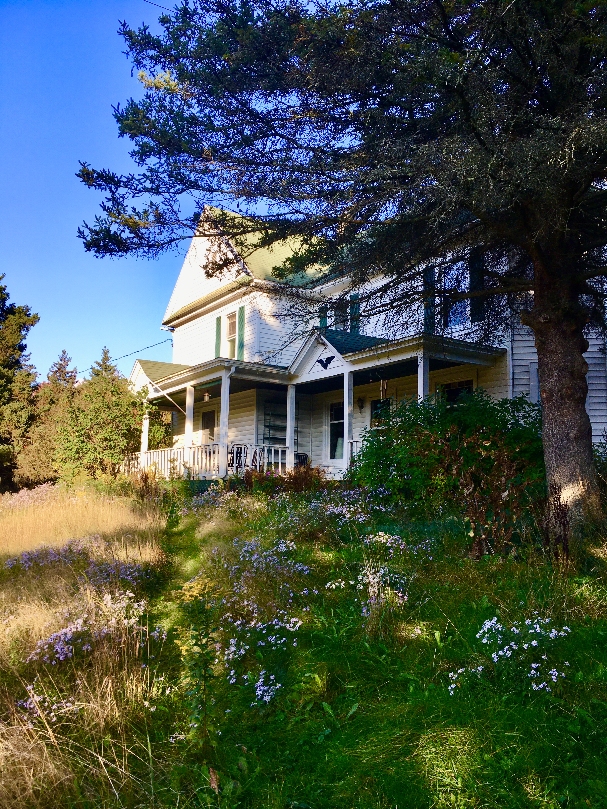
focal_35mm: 29
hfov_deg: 48.2
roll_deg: -1.1
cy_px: 404
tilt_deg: +8.3
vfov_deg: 61.7
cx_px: 304
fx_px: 678
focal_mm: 4.15
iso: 25
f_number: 2.2
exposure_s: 1/392
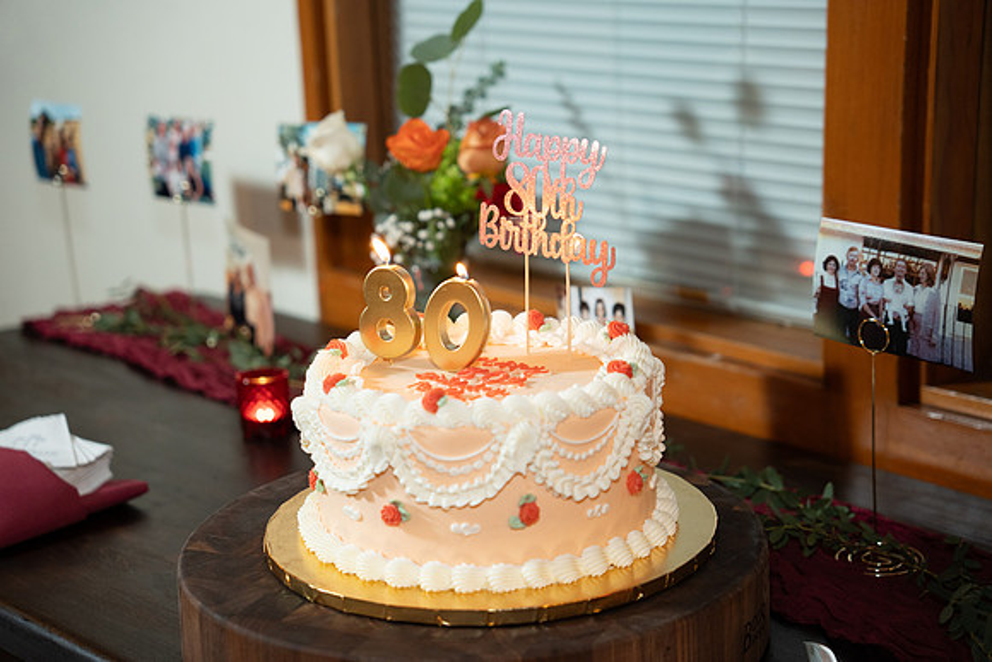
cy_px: 331
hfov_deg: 28.8
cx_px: 496
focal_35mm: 70
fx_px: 1929
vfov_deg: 19.5
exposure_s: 1/125
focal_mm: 70
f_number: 2.8
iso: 1600
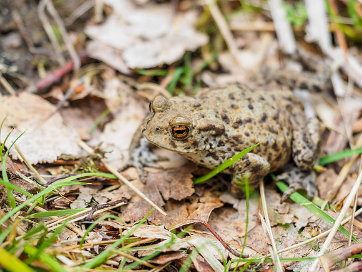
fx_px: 1134
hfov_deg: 18.1
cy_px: 132
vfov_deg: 13.7
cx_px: 186
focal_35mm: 108
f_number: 3.2
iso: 200
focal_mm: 40
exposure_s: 1/400
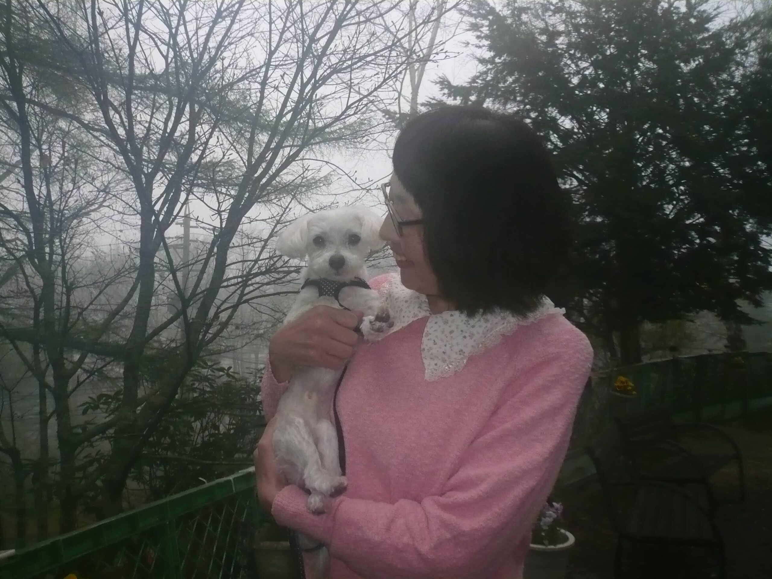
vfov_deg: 49.7
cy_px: 290
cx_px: 386
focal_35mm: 28
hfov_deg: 63.4
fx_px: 624
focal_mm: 4.6
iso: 250
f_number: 8
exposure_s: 1/125
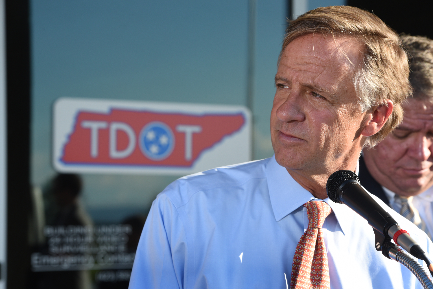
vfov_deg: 9.2
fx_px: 1805
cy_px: 144
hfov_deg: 13.7
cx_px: 216
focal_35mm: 150
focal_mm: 150
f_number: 13
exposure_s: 1/250
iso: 400
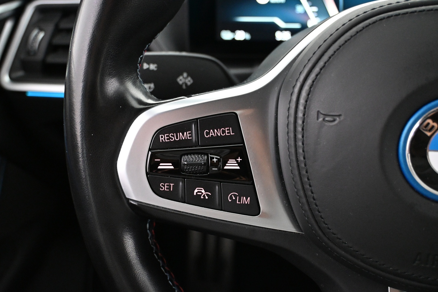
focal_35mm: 38
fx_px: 456
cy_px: 146
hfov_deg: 51.3
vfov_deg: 35.5
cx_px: 219
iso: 4000
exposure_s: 1/30
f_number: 4.2
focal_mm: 25
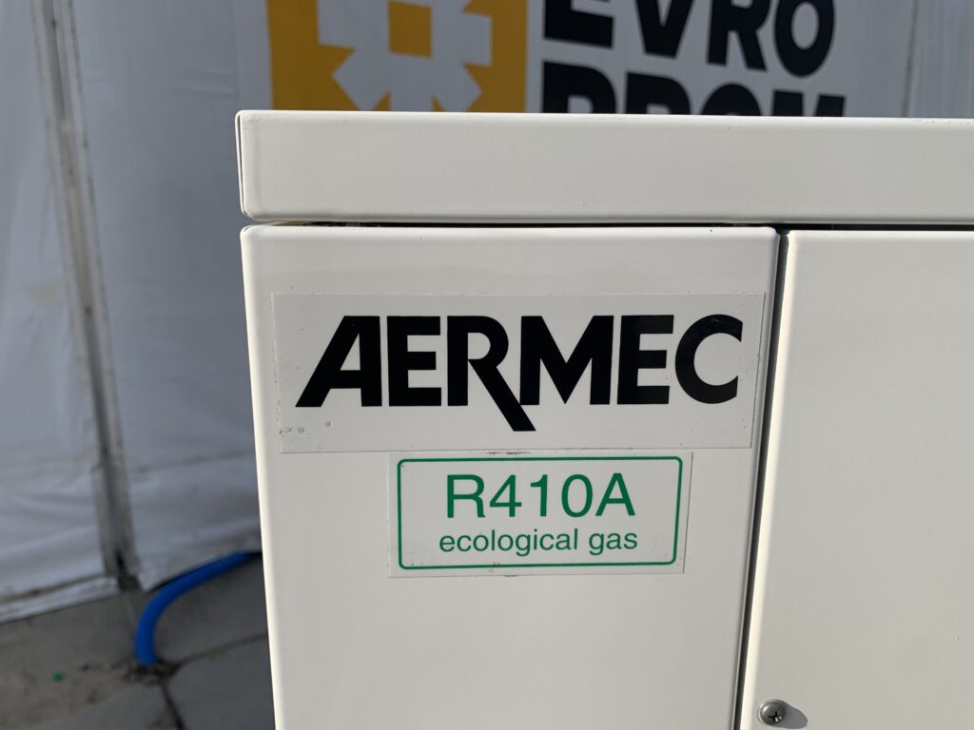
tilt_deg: -13.5
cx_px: 487
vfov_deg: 53.1
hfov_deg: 67.3
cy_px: 365
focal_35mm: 26
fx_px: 732
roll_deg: -0.6
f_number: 1.8
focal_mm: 4.25
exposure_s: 1/1953
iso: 25
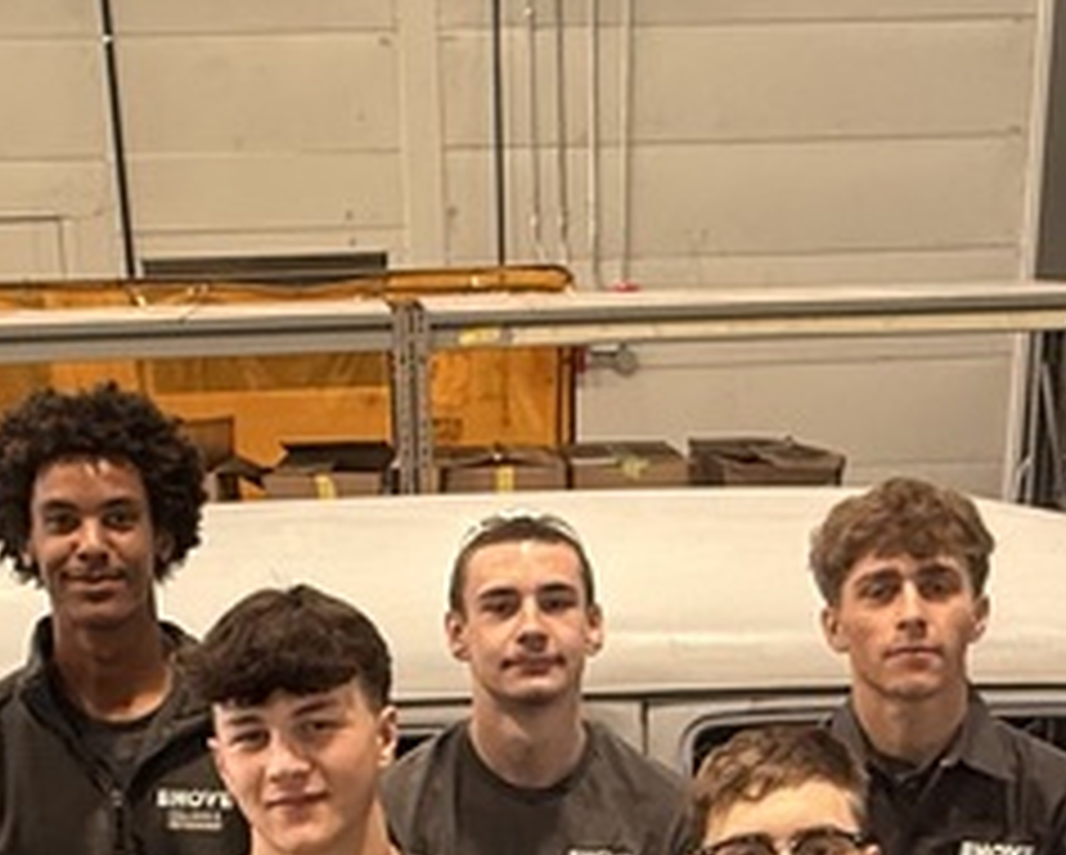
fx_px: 1863
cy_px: 878
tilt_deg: -19.3
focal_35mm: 59
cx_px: 517
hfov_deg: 31.9
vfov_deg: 24.5
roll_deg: +0.7
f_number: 2.2
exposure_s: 1/60
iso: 250
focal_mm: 2.22
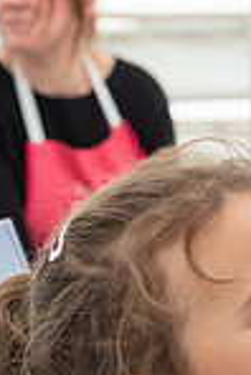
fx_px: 2097
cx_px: 269
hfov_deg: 6.8
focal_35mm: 201
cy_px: 446
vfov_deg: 10.1
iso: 180
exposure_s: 1/80
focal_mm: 66
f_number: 6.3
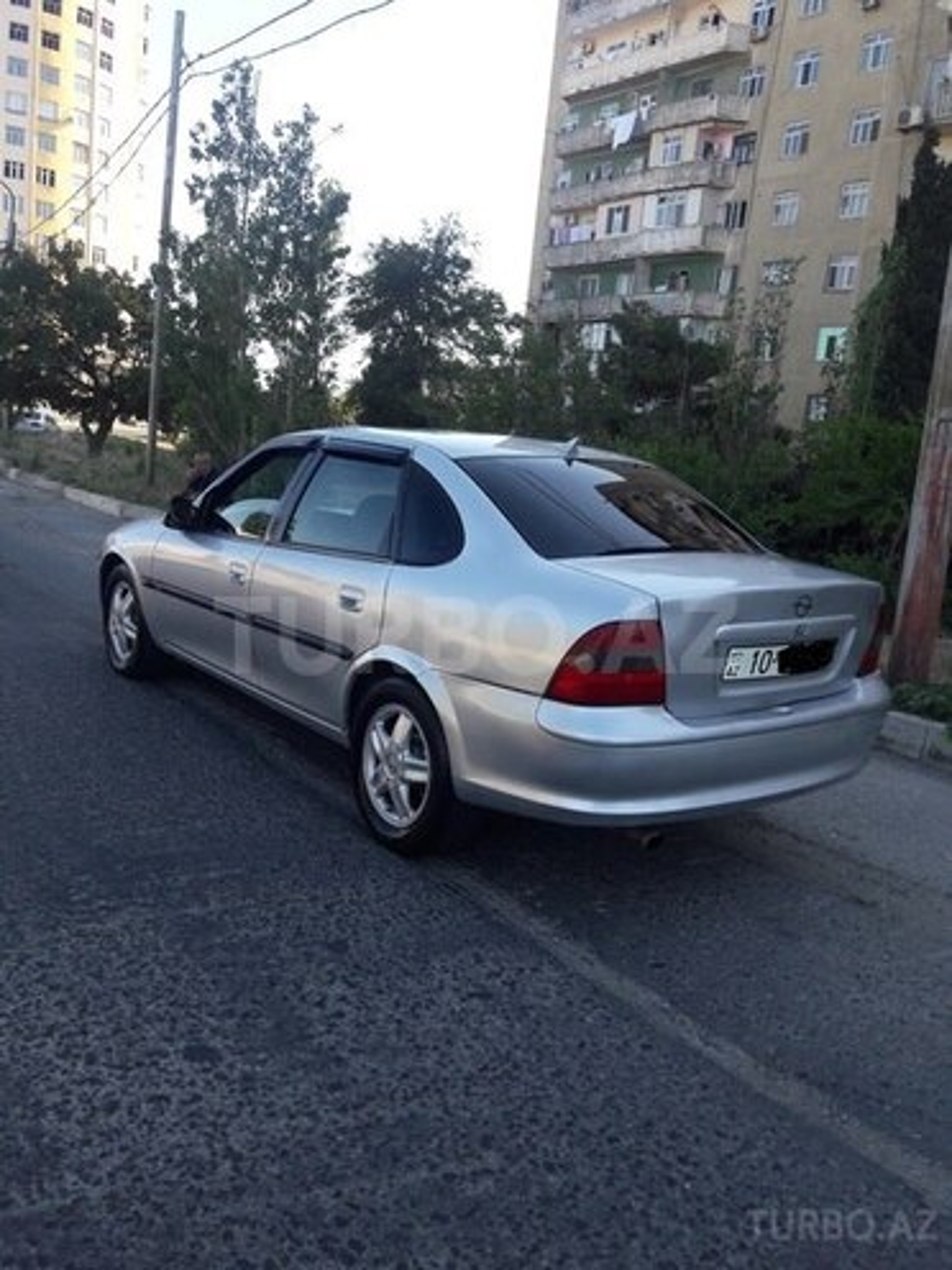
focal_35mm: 28
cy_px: 635
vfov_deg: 63.4
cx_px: 476
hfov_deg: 49.7
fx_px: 1027
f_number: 1.9
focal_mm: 3.7
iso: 40
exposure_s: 1/449
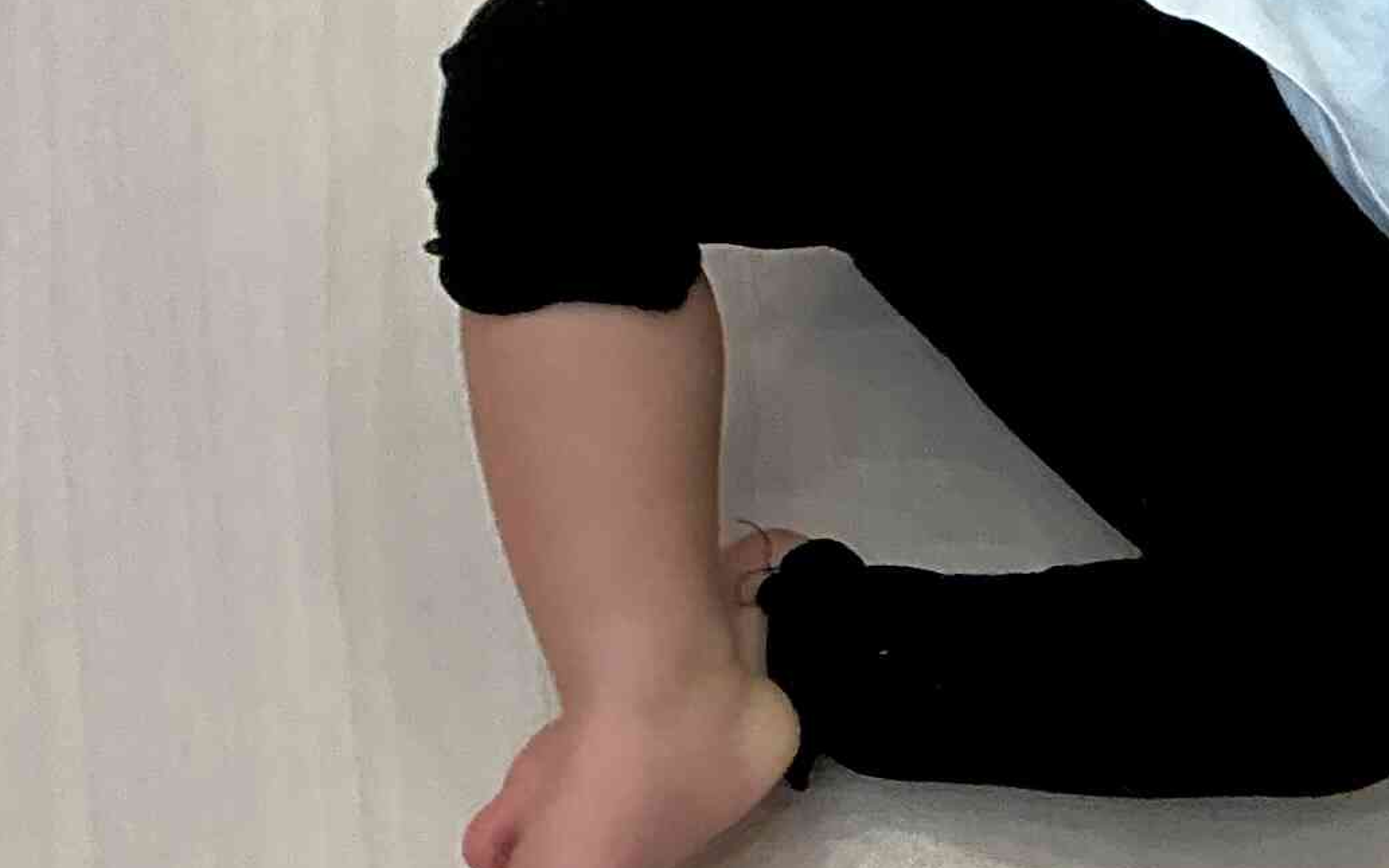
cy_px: -114
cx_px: 2708
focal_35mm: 120
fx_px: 4543
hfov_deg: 14.6
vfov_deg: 10.8
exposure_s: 1/120
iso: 40
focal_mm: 3
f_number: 1.8
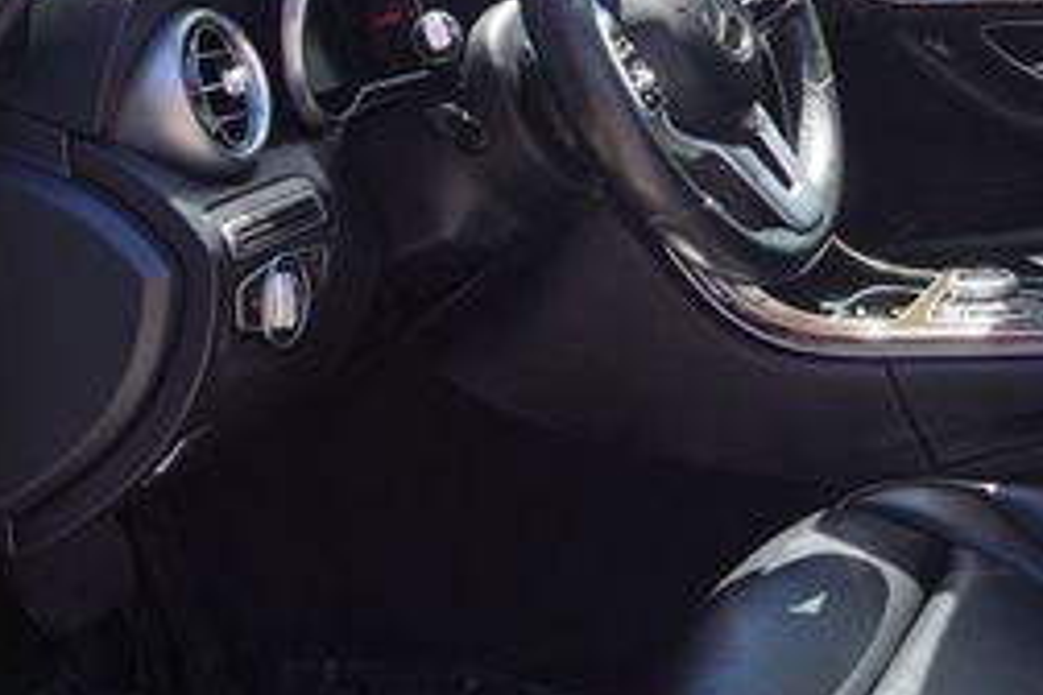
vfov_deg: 22.2
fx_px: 1767
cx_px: 782
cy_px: 232
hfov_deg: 32.3
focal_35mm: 61
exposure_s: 1/100
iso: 100
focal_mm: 16
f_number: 5.6
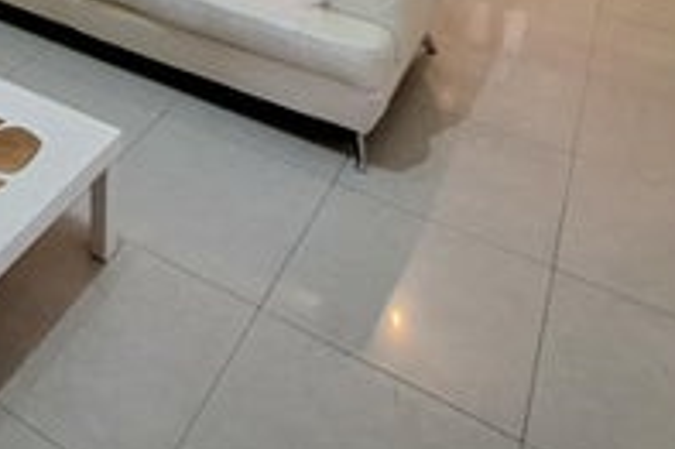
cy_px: -298
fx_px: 824
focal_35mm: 44
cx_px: 65
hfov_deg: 41.0
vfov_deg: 22.3
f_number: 2.2
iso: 250
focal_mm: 1.74
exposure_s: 1/24
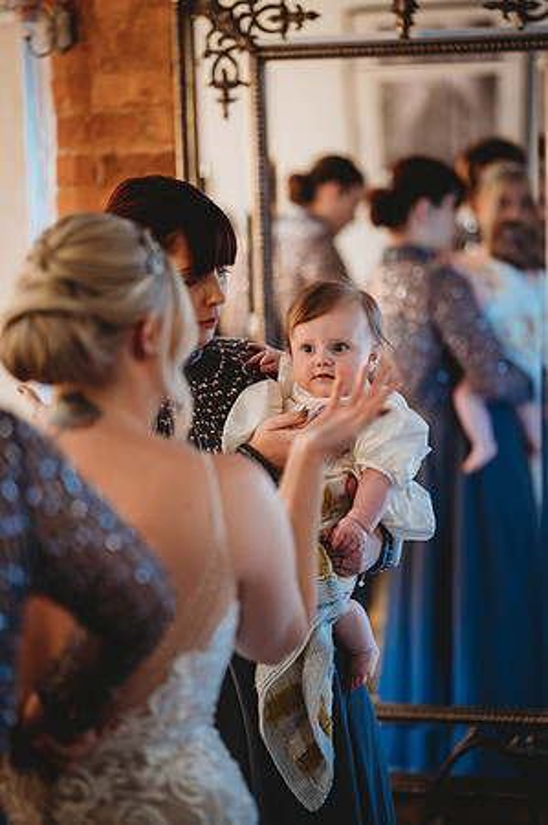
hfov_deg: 16.0
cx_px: 274
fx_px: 1945
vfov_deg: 23.9
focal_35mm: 85
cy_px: 412
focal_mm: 85
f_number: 1.8
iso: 450
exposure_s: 1/160
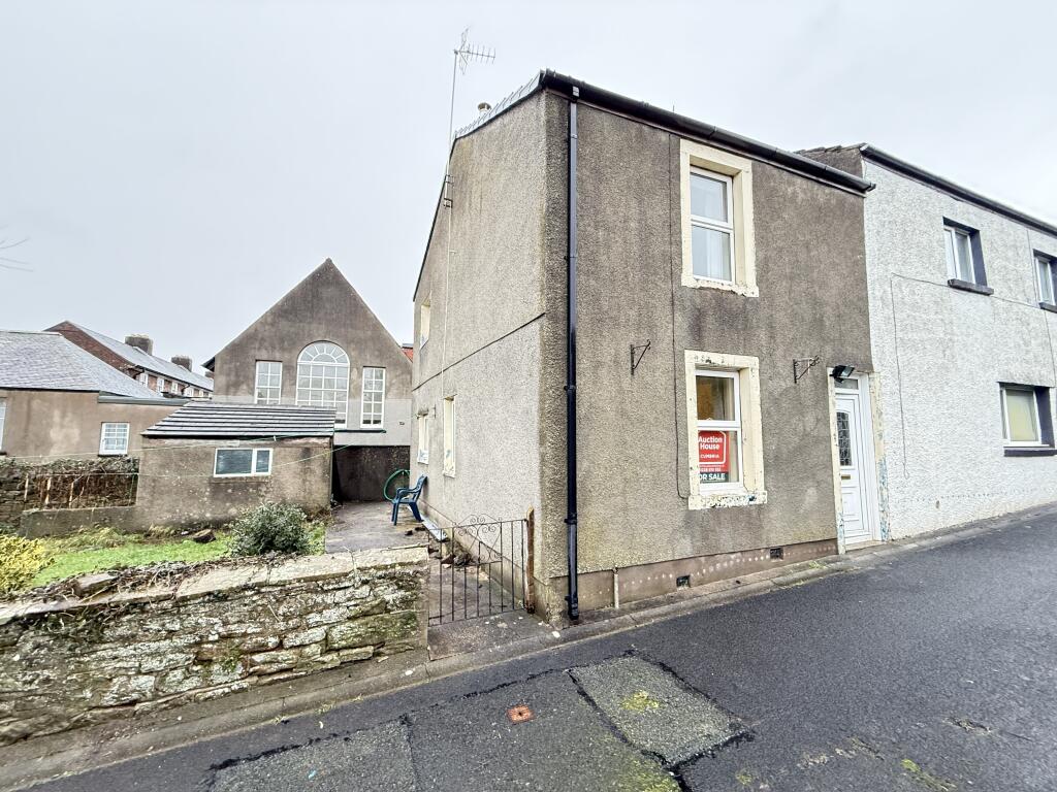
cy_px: 396
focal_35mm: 14
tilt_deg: +5.8
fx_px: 427
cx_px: 528
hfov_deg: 102.1
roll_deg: -0.4
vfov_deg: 85.7
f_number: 2.2
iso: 500
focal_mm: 2.22
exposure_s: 1/60
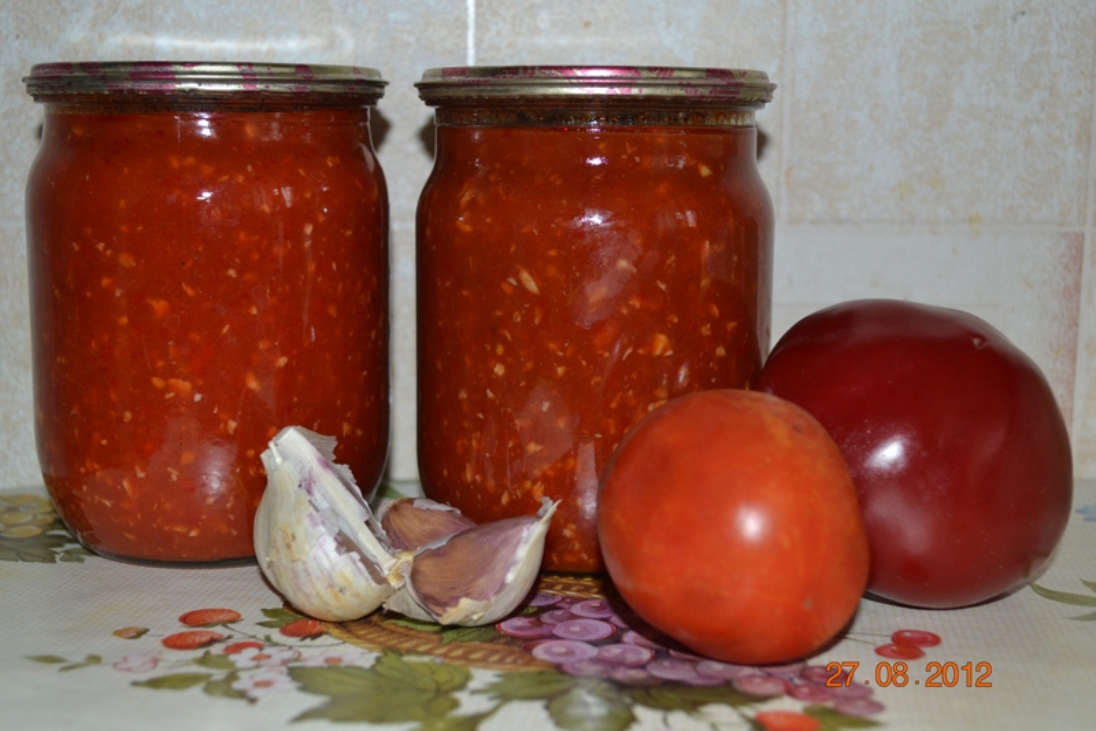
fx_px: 1598
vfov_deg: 25.7
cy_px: 366
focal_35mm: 52
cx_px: 548
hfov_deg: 37.9
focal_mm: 35
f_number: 5
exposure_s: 1/60
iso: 640
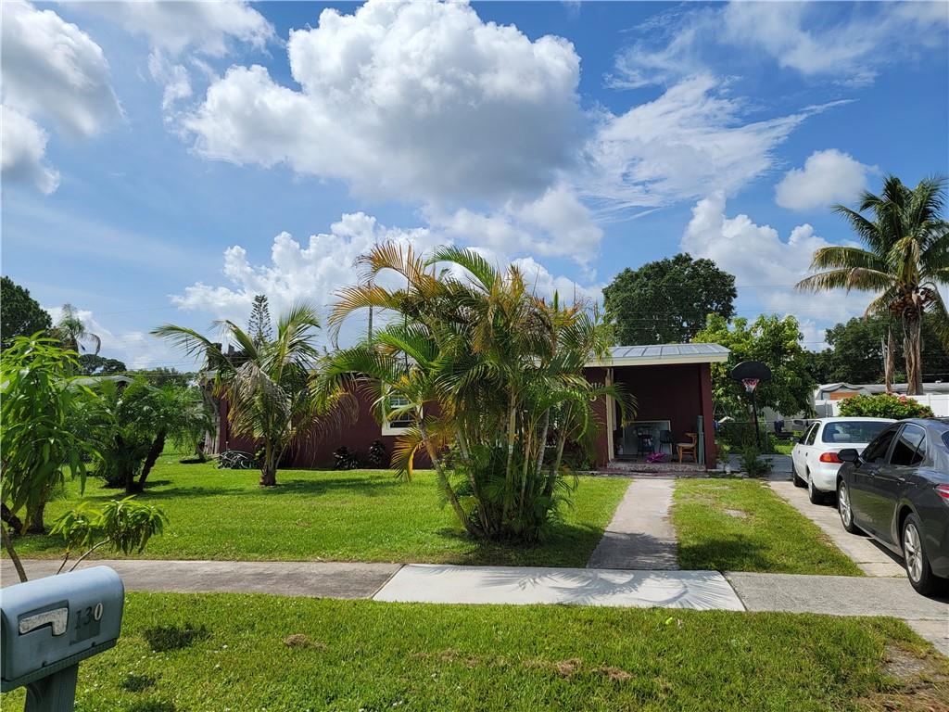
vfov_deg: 56.8
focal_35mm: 24
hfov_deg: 71.6
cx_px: 474
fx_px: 658
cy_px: 356
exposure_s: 1/2043
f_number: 1.8
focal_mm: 6.7
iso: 16
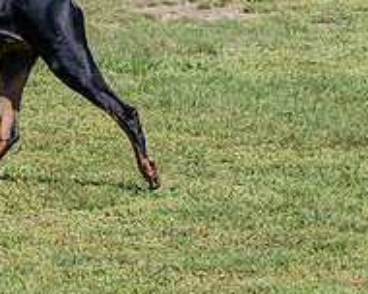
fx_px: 3823
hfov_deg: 5.5
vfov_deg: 4.4
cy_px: -93
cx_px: -144
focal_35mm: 351
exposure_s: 1/1250
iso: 250
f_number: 6.3
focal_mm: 105
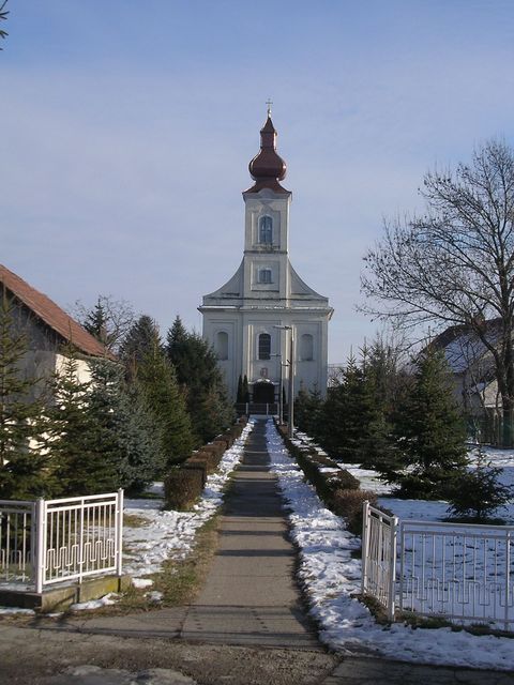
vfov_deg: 32.2
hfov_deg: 24.4
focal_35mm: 60
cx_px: 257
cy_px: 342
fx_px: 1188
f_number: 3.4
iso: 100
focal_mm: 9.1
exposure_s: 1/767
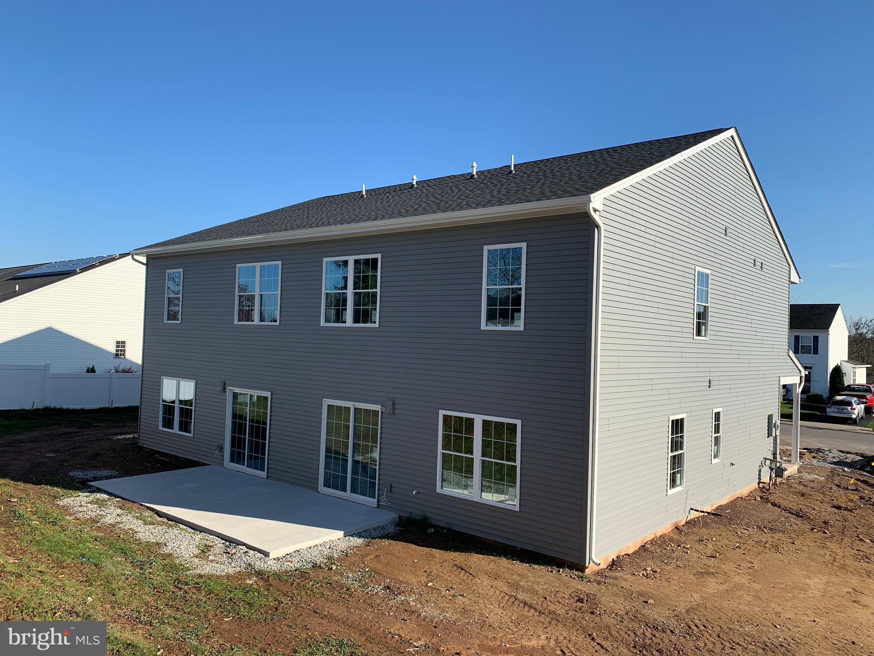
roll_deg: -3.0
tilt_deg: +0.8
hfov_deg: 67.3
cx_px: 437
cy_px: 328
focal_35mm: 26
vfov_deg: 53.1
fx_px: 656
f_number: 1.8
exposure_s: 1/1880
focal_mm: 4.25
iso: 25
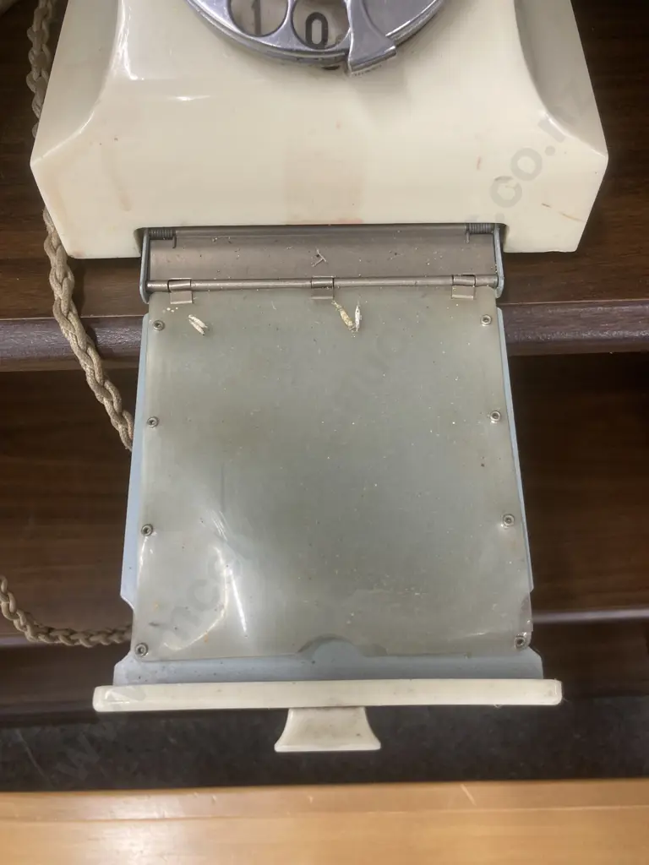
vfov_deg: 63.4
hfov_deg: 49.7
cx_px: 324
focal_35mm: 28
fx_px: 700
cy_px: 432
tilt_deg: -62.9
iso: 100
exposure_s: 1/50
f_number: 1.8
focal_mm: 3.99
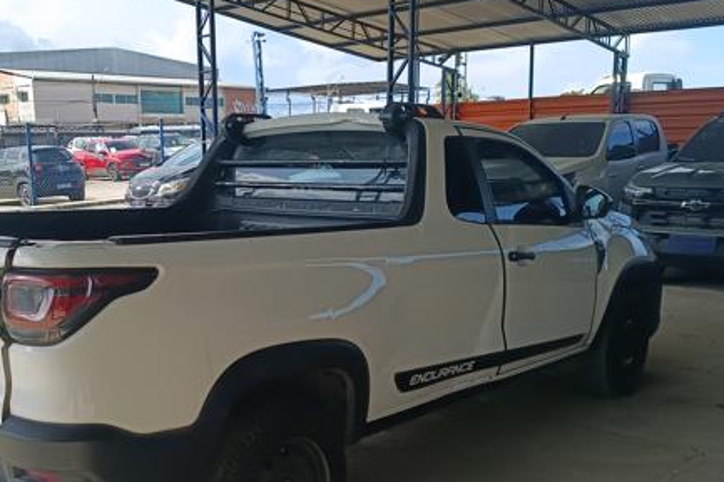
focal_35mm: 40
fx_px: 804
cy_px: 323
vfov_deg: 33.1
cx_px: 266
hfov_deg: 48.0
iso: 148
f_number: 1.8
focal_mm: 4.81
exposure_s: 1/579
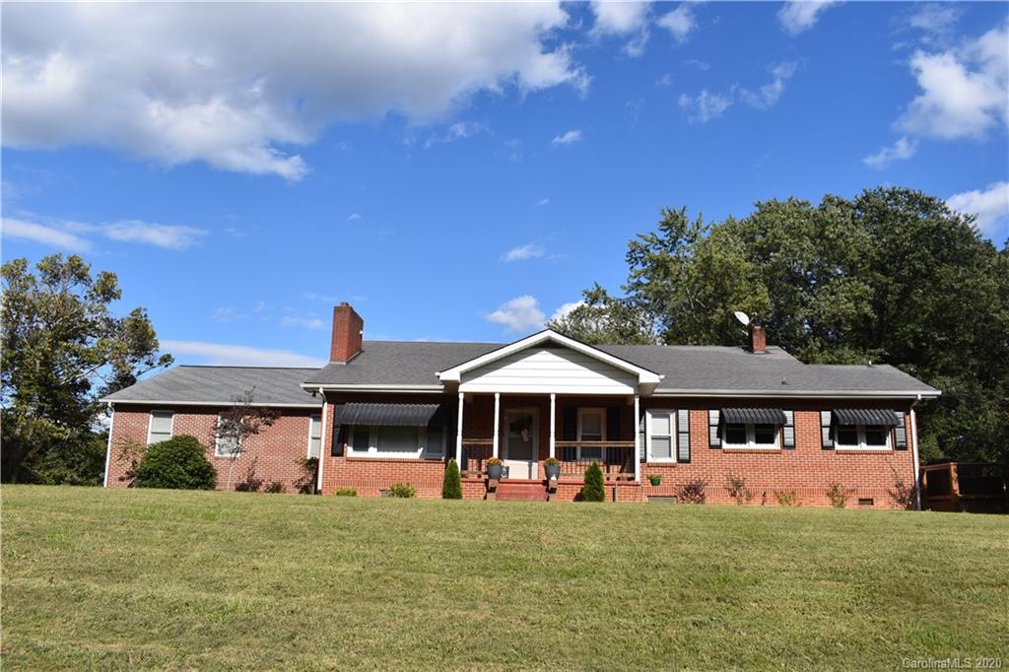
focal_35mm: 27
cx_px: 504
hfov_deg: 67.4
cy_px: 336
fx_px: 756
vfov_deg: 47.9
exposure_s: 1/500
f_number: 10
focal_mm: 18
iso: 200
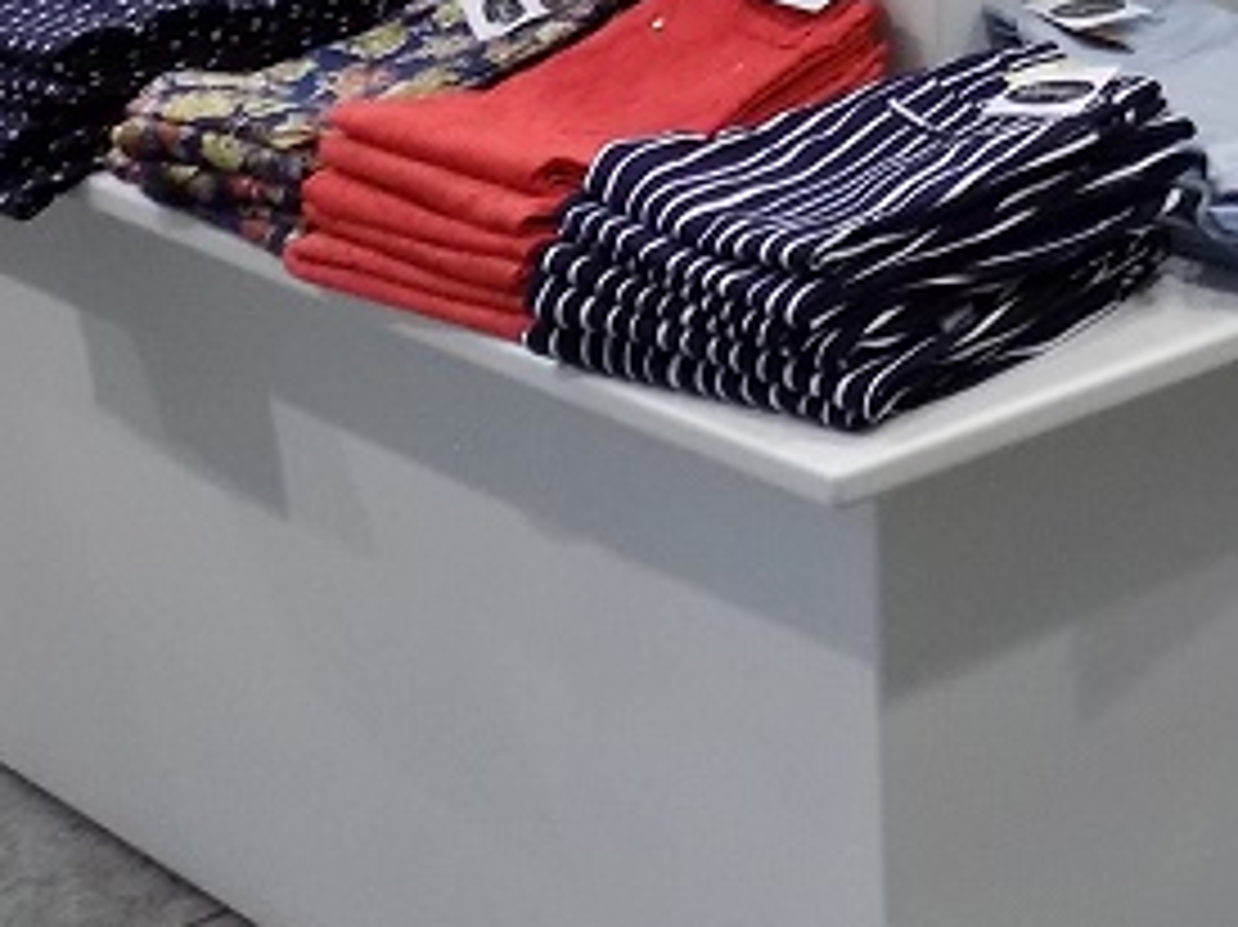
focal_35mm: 90
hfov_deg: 19.8
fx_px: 3217
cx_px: 1659
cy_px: -542
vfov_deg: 15.0
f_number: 3.1
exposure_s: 1/30
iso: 200
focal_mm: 4.3
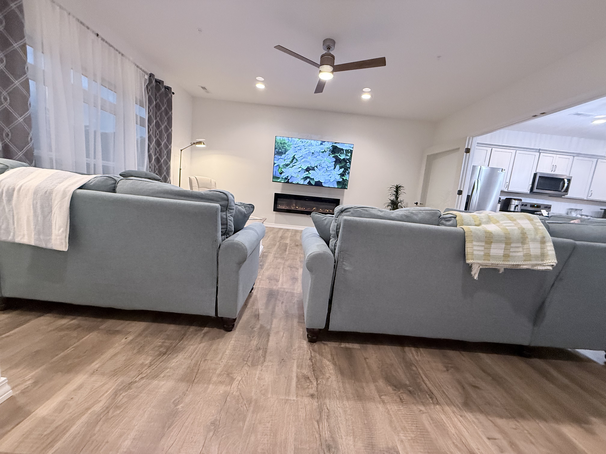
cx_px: 303
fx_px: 245
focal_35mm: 14
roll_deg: -6.6
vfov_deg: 85.7
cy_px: 227
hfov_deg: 102.1
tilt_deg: -7.6
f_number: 2.2
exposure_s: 1/60
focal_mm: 2.22
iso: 500
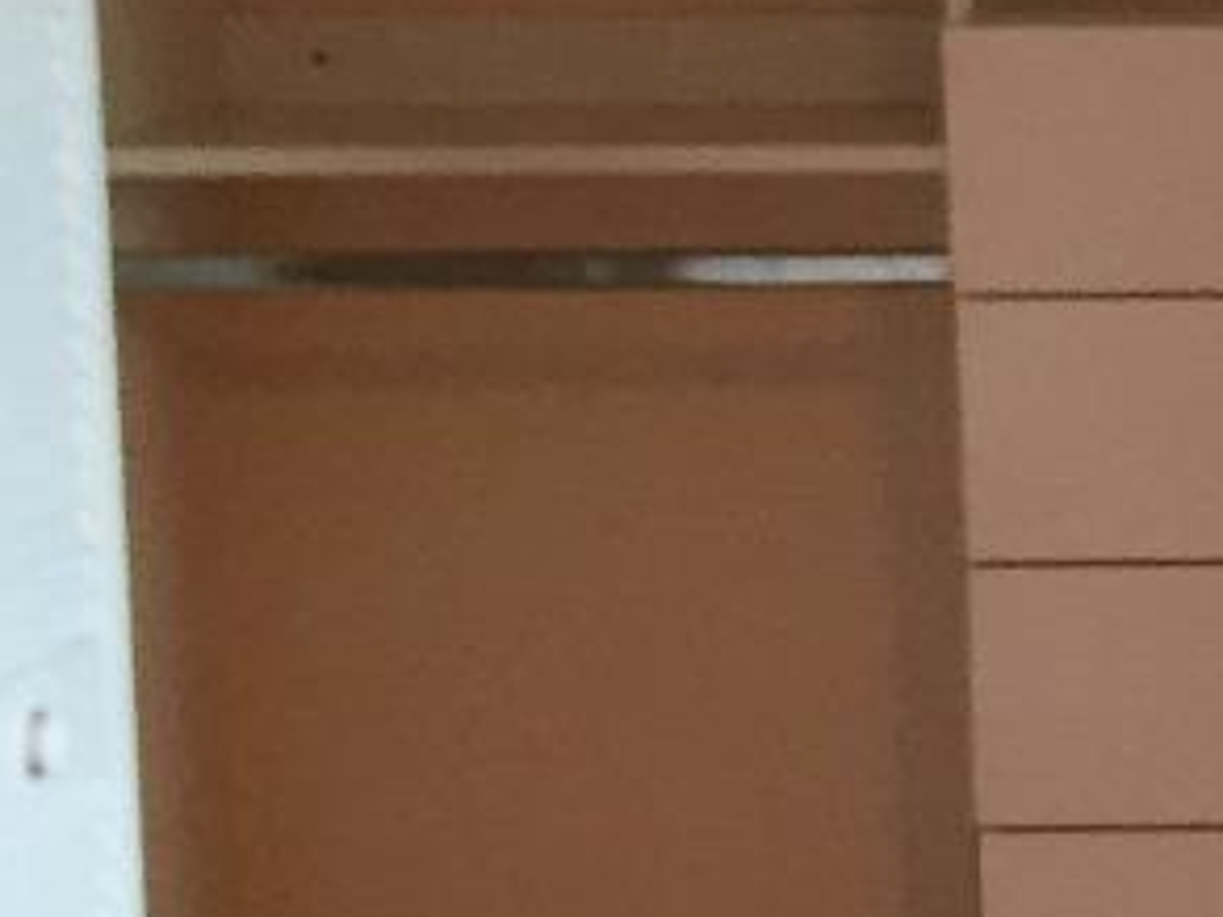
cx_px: 2329
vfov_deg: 10.4
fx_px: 5052
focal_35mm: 143
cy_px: 360
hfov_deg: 12.4
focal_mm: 4.15
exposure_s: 1/30
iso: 40
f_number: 2.2
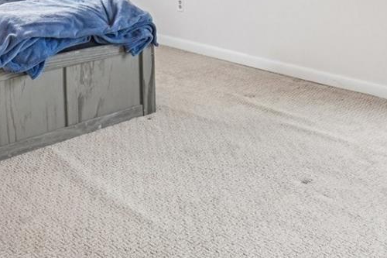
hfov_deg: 41.1
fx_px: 516
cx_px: 181
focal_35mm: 48
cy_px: -77
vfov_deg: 24.5
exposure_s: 1/60
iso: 400
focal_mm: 10
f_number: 8
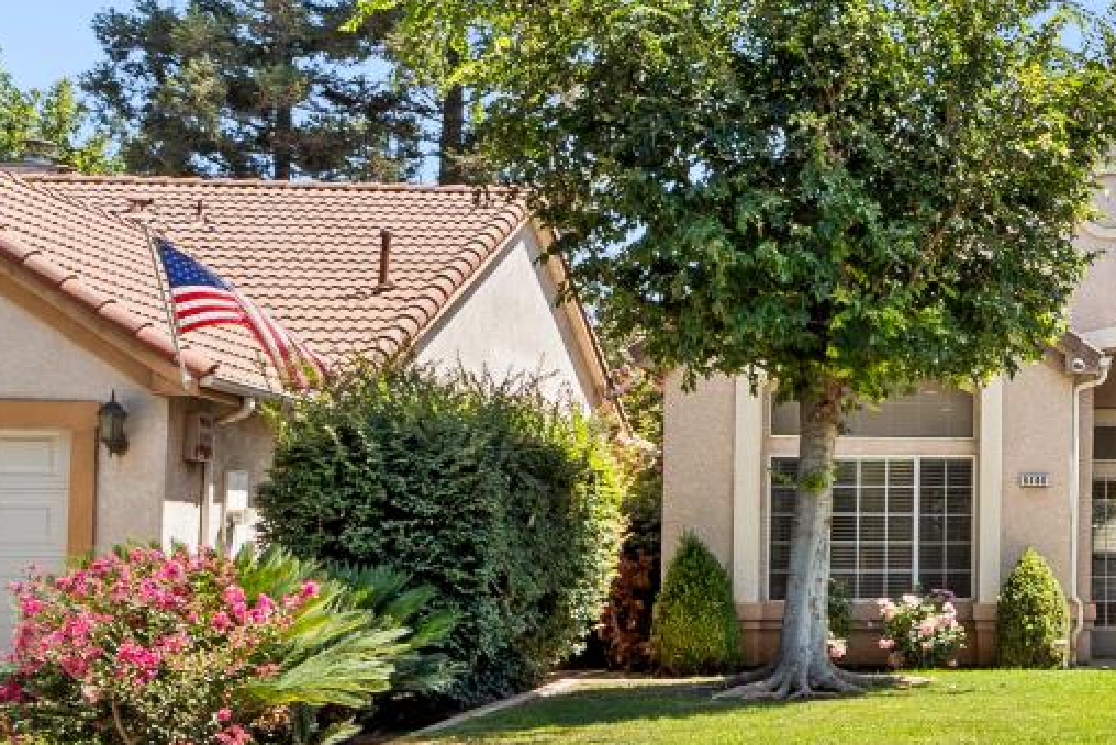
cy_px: 481
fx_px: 1922
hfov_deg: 27.6
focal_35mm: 62
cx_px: 1408
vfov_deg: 21.9
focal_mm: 14
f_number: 8
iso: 80
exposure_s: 1/60
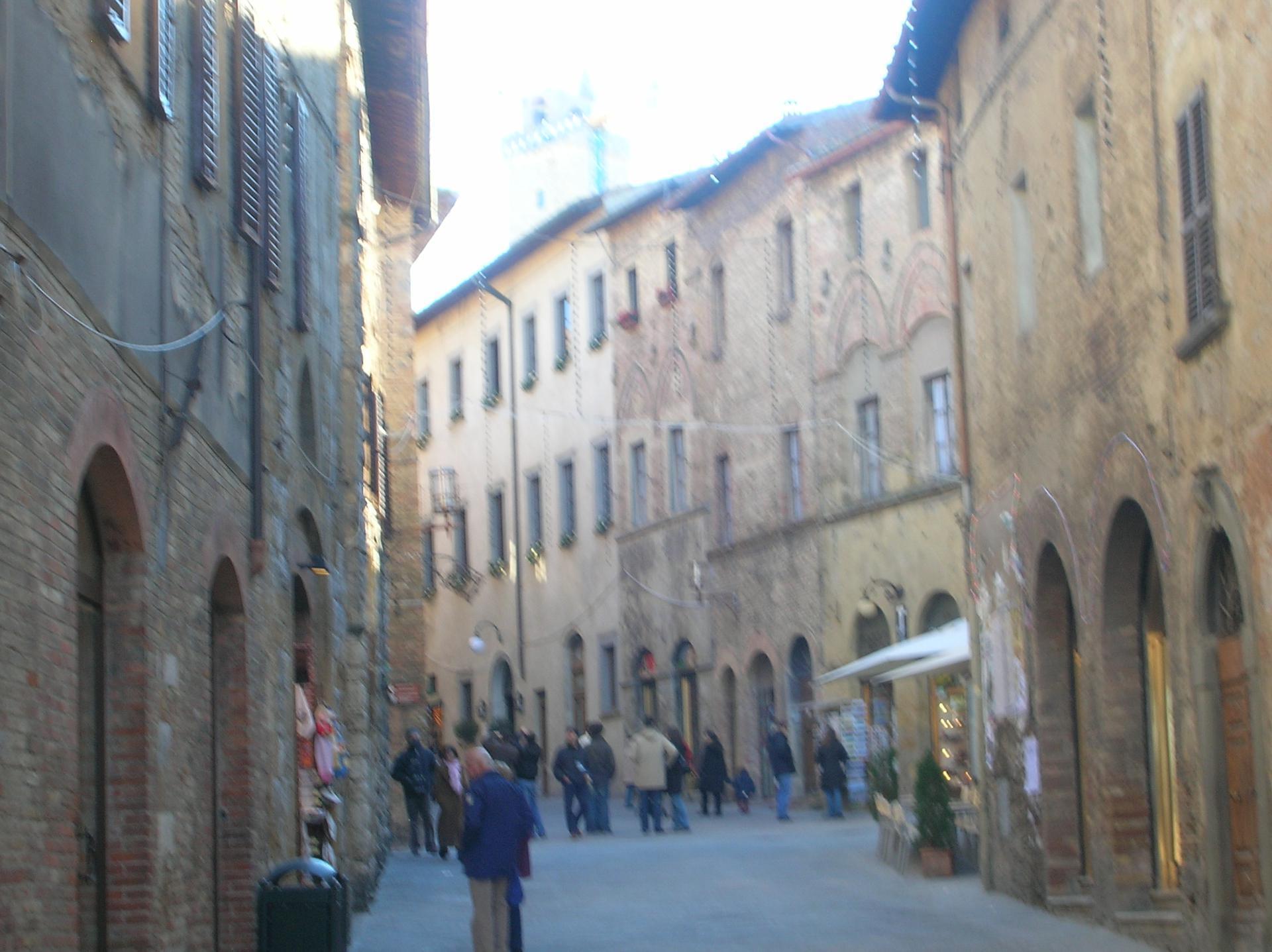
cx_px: 636
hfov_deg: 23.9
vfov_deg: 18.0
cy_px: 476
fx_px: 3011
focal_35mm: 82
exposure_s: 1/32.2
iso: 50
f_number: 4.3
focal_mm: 13.6
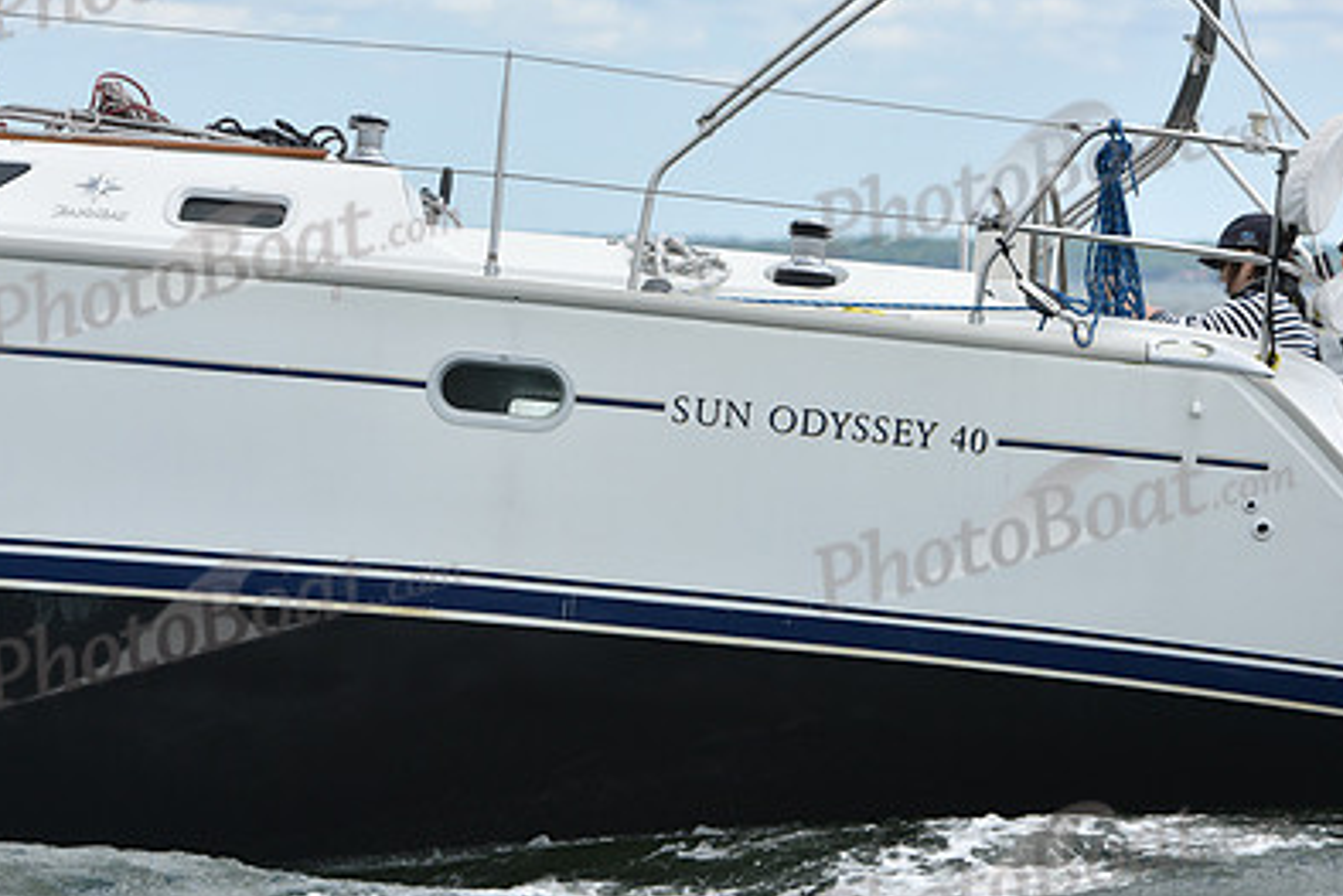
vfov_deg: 5.5
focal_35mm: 250
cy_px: 397
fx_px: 9329
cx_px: 641
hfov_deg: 8.2
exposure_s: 1/1250
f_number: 6.3
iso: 320
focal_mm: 170
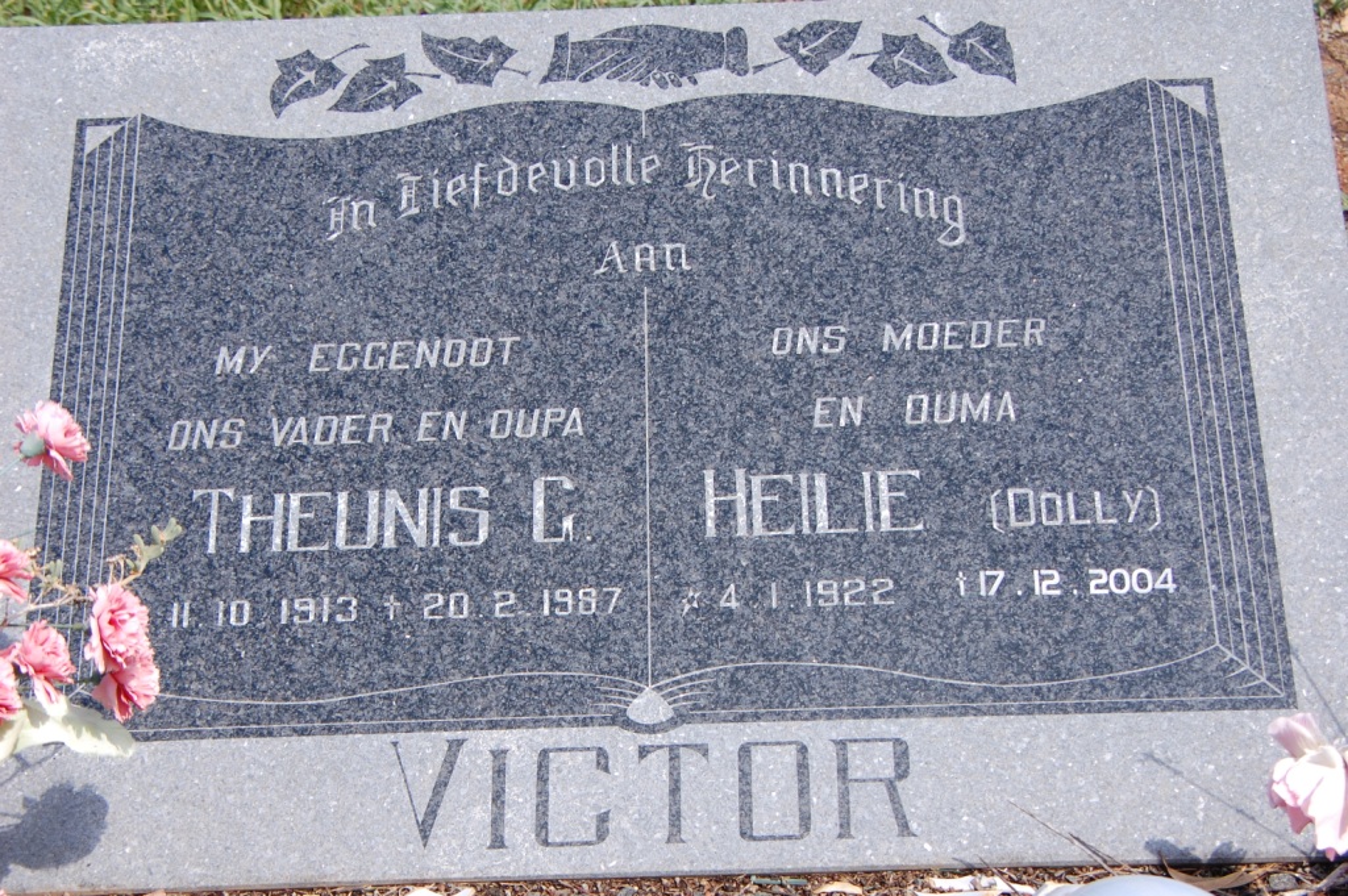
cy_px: 448
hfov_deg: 24.6
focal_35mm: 82
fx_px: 3087
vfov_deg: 16.5
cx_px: 674
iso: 200
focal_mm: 55
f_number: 7.1
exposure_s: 1/200
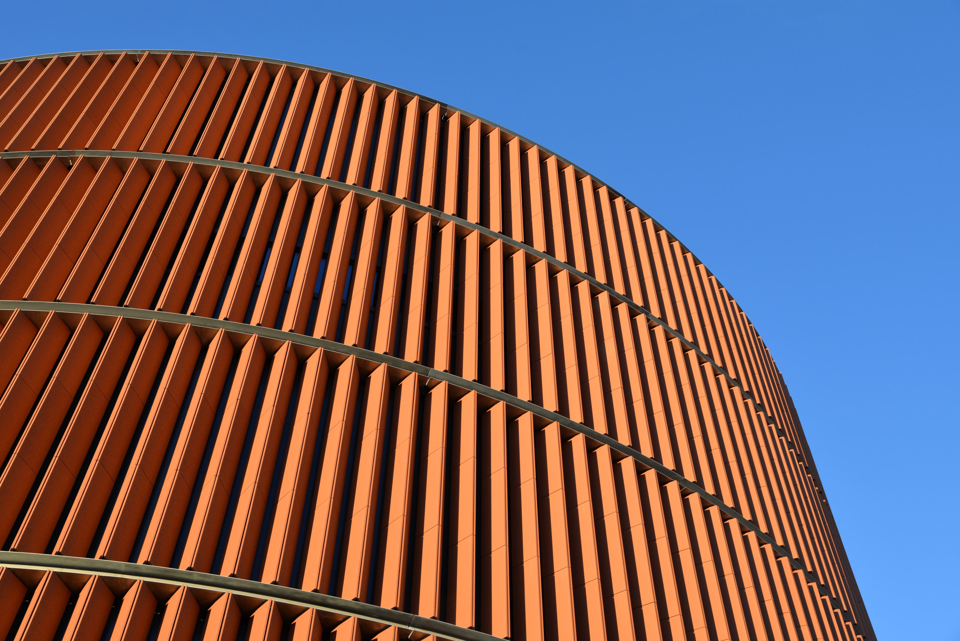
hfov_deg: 50.7
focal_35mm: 38
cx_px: 480
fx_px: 1014
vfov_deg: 35.1
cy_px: 320
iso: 200
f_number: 7.1
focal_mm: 38
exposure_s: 1/200
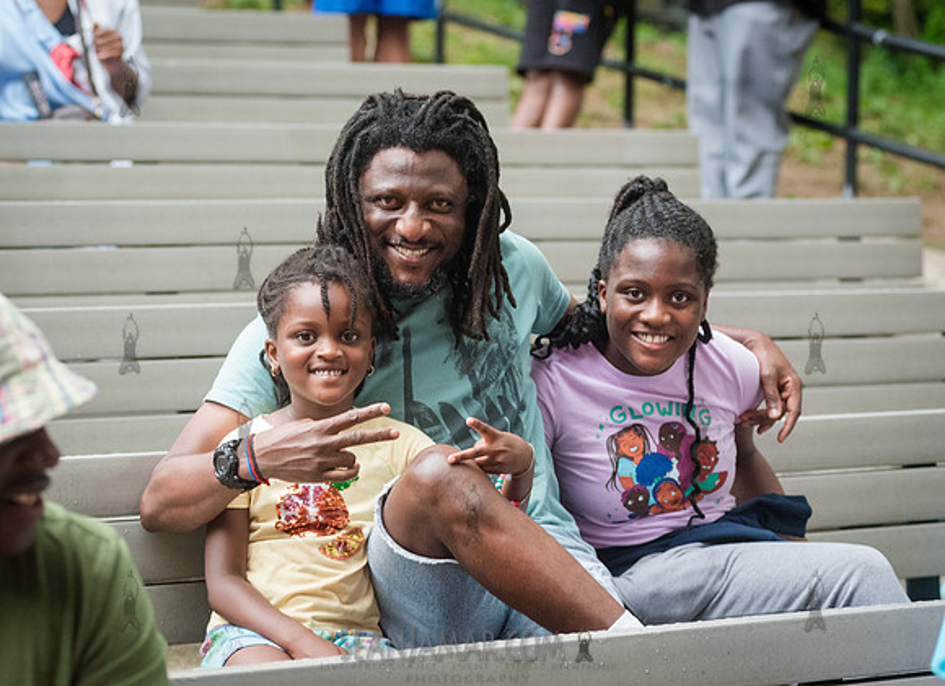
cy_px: 362
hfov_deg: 14.8
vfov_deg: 10.8
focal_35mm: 135
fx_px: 3644
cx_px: 389
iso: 3200
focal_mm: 100
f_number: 4
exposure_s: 1/250
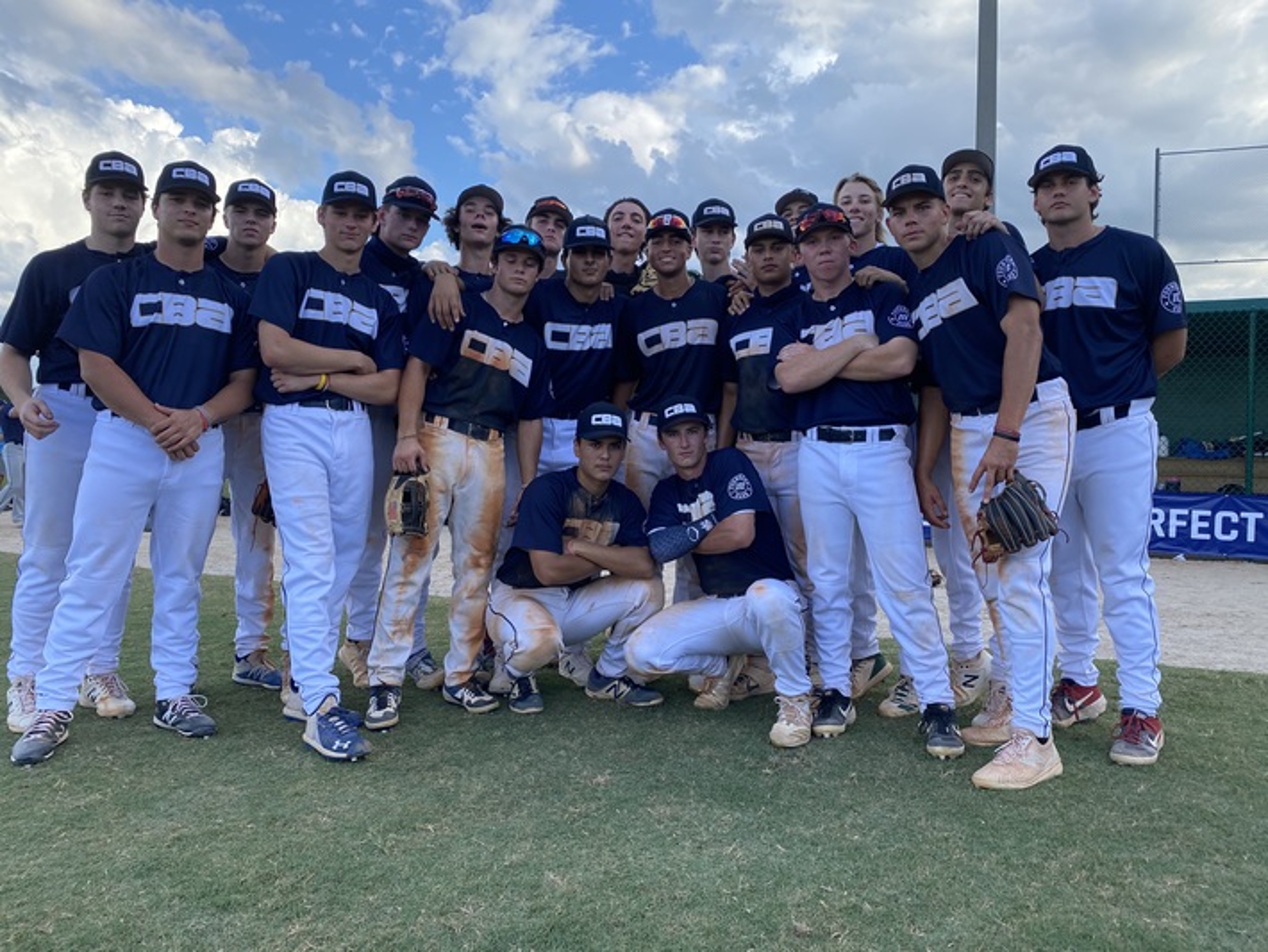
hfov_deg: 67.3
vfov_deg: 53.1
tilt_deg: -2.1
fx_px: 953
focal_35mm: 26
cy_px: 476
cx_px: 634
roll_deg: +0.1
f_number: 1.8
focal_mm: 4.25
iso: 32
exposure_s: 1/772
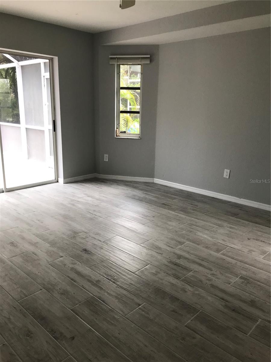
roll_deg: -1.2
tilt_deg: -14.0
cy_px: 181
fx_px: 292
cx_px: 136
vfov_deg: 63.4
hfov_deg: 49.7
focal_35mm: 28
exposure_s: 1/120
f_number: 1.8
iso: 40
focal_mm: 3.99
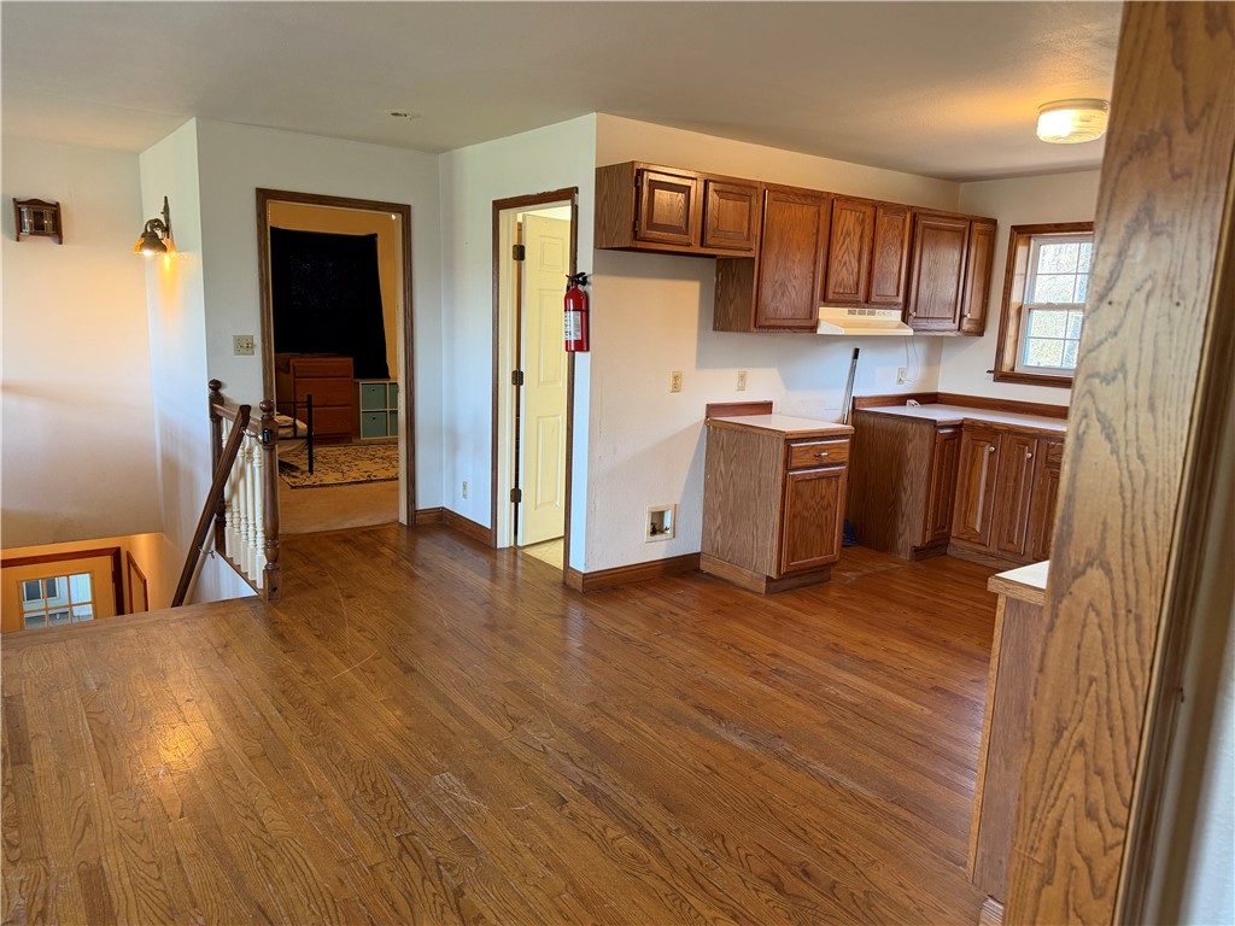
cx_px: 618
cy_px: 463
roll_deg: -2.8
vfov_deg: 56.8
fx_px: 856
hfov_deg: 71.6
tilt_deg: -10.8
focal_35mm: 24
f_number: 1.78
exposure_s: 1/60
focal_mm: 6.76
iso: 320
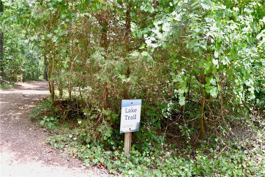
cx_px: 132
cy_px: 88
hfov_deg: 60.3
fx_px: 228
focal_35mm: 31
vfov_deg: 42.3
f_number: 4.5
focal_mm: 21
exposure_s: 1/200
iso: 800
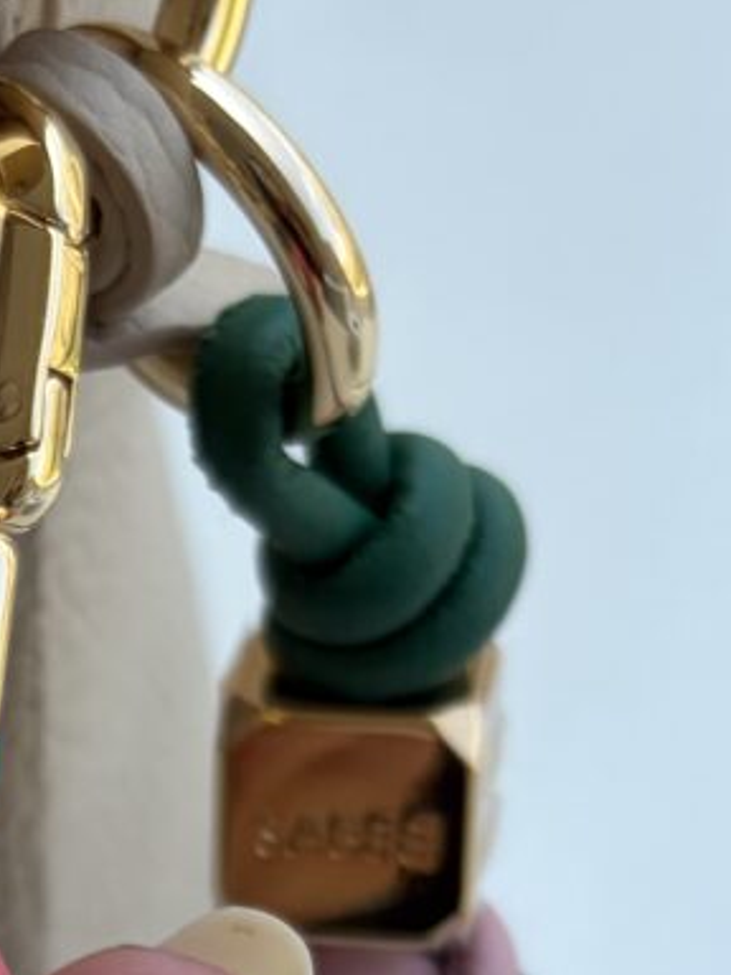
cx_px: -305
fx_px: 3660
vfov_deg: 14.7
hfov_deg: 11.0
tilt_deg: -55.3
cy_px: 1127
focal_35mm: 130
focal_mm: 5.96
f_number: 1.6
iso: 50
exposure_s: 1/1550
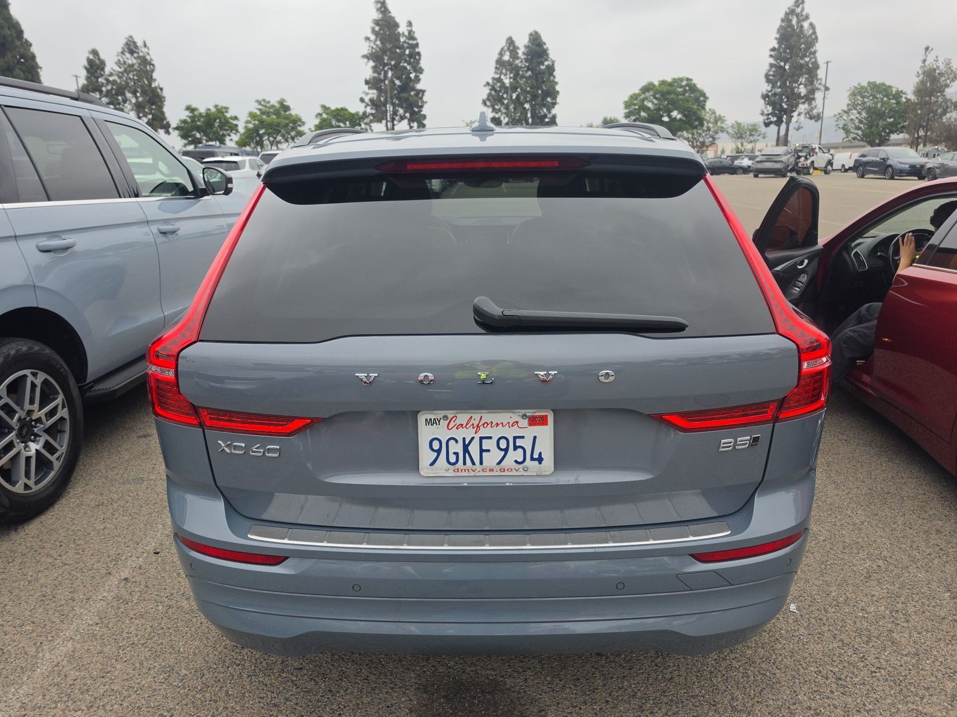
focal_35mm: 23
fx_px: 636
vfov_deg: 58.9
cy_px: 358
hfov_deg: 73.9
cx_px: 478
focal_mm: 6.5
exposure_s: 1/2088
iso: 63
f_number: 1.4
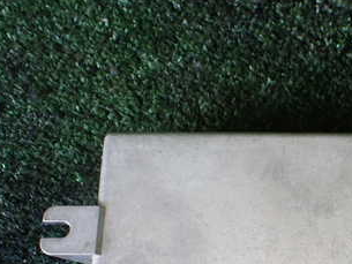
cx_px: 314
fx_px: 600
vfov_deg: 24.2
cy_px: 229
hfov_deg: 31.2
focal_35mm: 59
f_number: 2.3
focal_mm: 5.4
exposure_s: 1/125
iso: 200
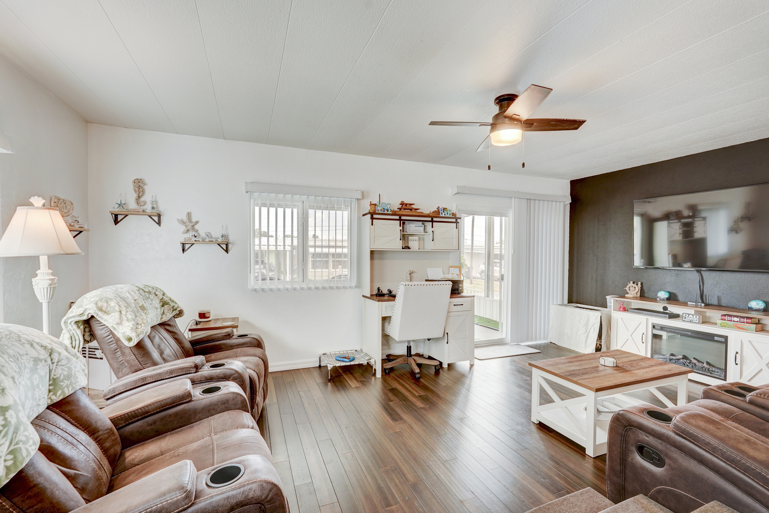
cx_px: 384
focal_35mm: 16
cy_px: 256
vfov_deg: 73.8
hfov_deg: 96.7
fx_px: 342
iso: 400
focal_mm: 16
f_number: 8
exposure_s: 1/20
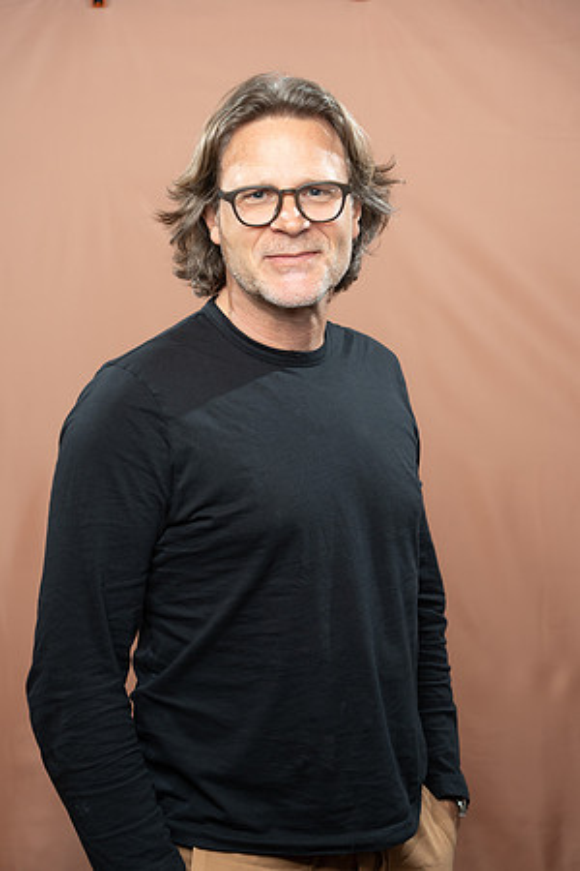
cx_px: 290
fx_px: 1740
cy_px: 436
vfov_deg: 28.1
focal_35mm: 72
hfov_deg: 18.9
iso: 320
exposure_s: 1/160
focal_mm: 72
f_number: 4
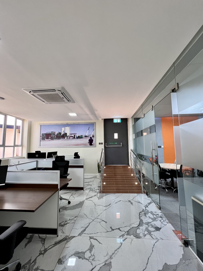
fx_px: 102
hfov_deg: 89.9
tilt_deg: +4.9
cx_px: 102
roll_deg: +0.9
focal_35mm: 13
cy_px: 136
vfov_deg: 106.2
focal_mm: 1.57
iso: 200
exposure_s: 1/100
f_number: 1.8
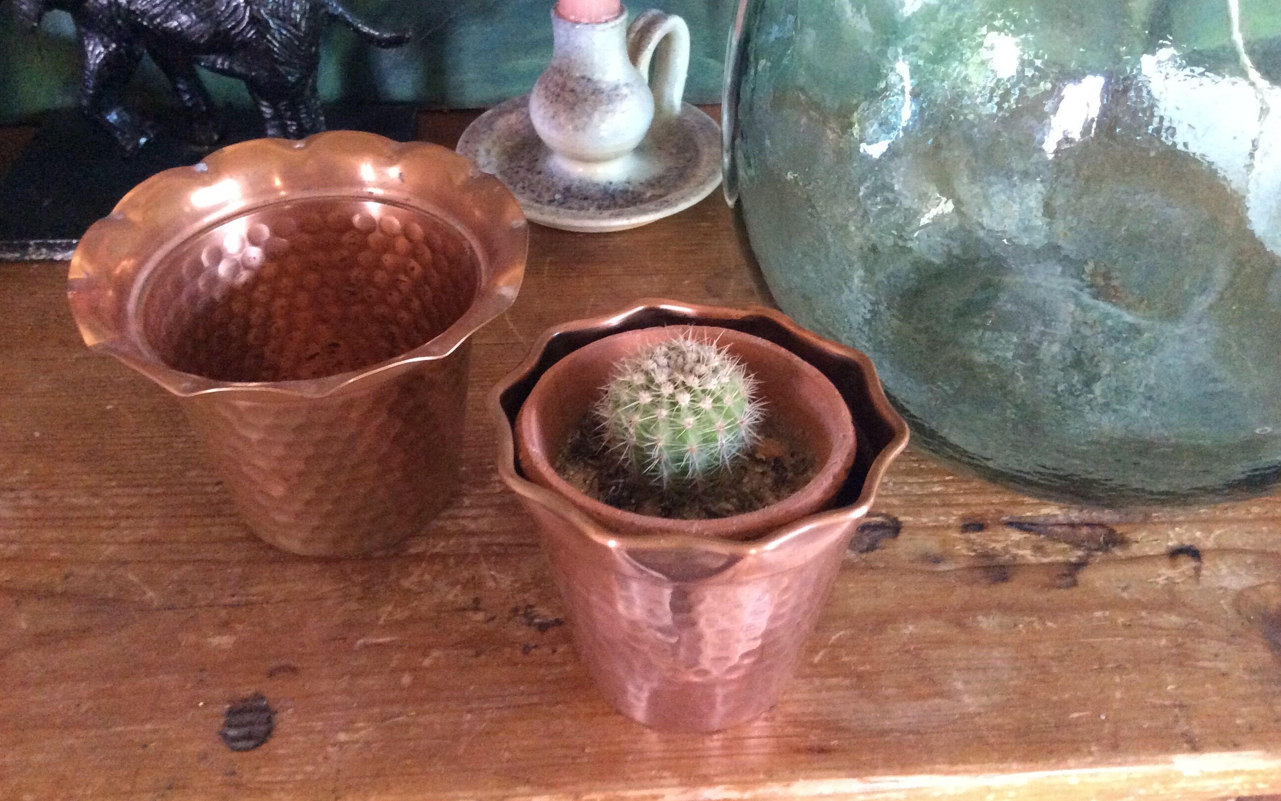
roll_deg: +0.1
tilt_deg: -38.5
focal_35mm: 34
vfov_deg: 37.2
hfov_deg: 56.7
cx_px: 639
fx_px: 1187
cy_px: 348
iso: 400
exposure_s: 1/17
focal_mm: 3.3
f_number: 2.4
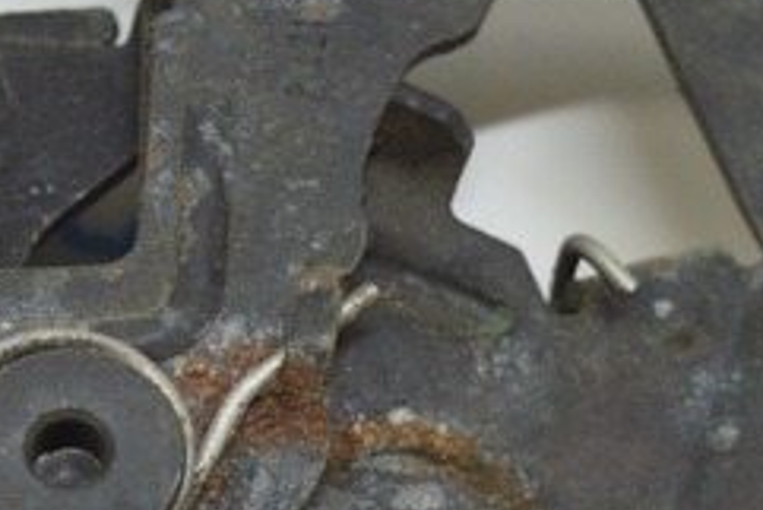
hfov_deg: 11.7
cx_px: -79
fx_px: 3650
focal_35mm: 172
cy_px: 474
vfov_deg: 8.0
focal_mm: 27
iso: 400
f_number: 4
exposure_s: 1/60
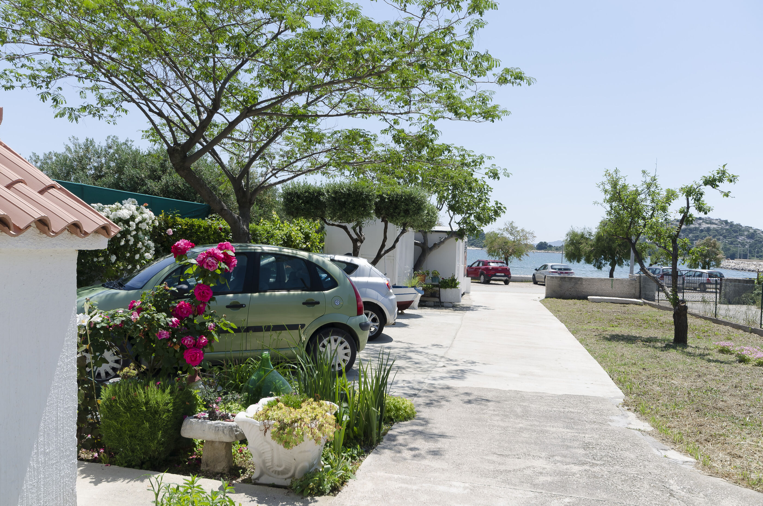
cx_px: 382
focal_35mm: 30
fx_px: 635
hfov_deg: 62.0
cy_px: 253
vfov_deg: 43.4
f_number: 8
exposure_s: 1/250
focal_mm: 20
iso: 125
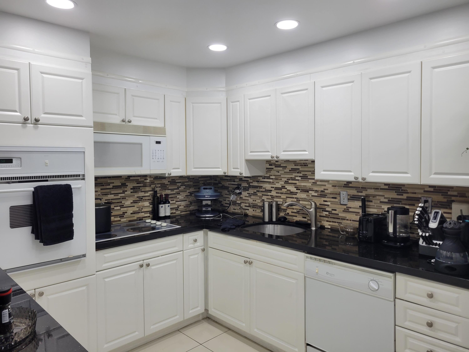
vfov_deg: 53.1
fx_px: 352
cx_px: 234
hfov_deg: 67.3
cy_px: 176
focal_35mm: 26
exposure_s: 1/120
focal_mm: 5.4
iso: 80
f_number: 1.8
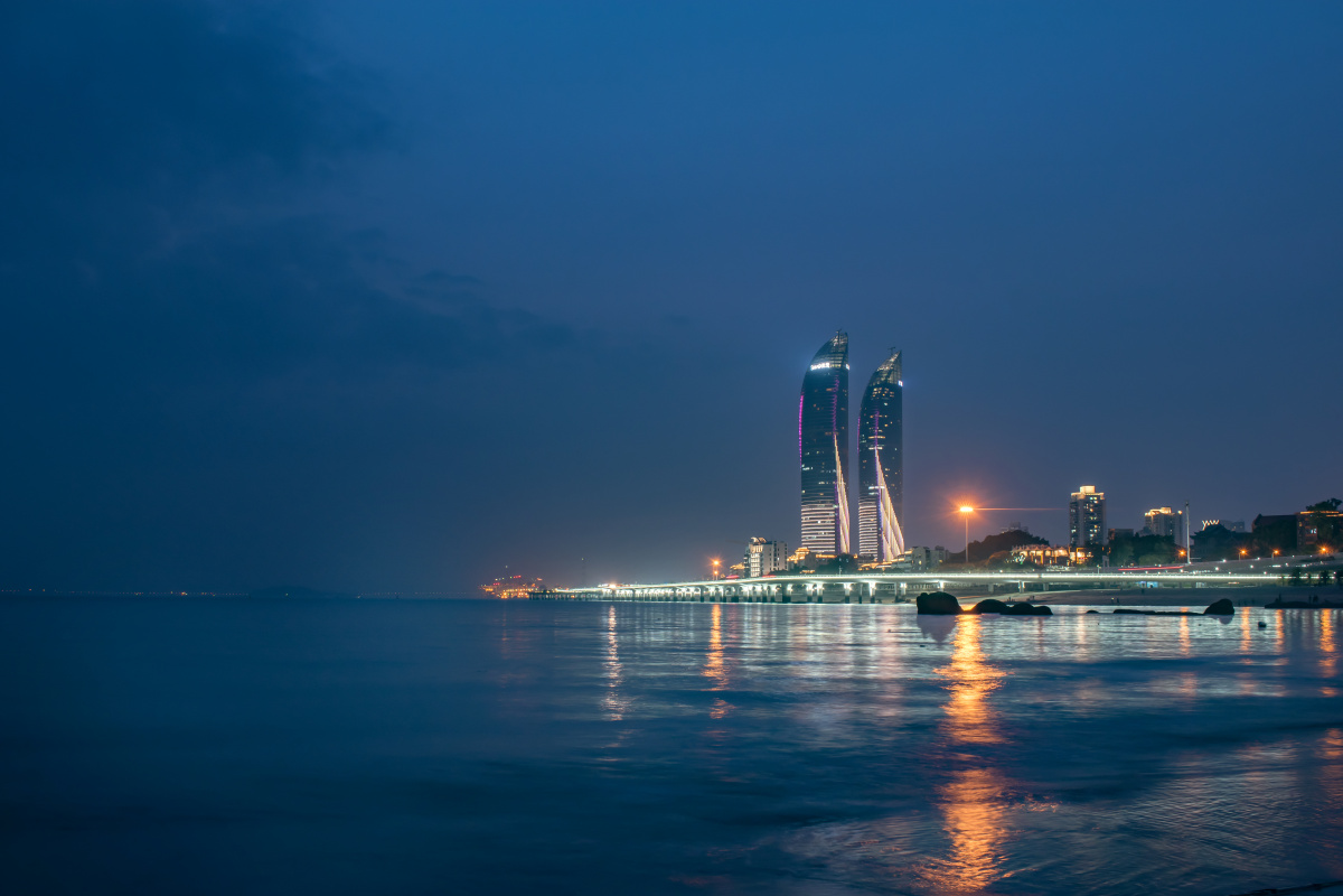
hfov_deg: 49.6
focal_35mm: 39
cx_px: 672
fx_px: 1455
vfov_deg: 34.2
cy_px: 448
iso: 100
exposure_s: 1.6
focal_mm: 26
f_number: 8
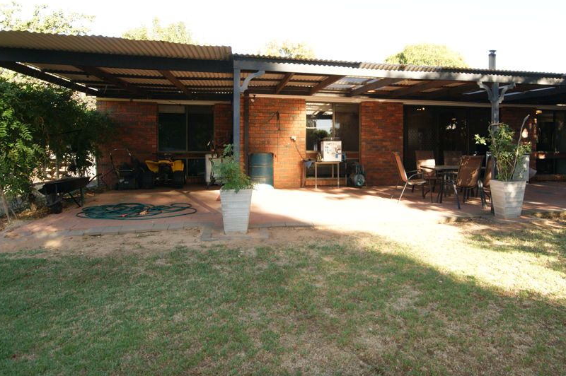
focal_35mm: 24
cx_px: 333
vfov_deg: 50.1
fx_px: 377
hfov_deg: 73.2
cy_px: 78
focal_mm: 10
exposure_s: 1/80
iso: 100
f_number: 6.3
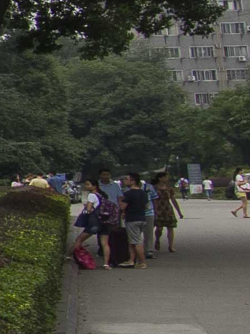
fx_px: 1241
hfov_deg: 7.0
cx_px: -871
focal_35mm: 129
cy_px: 4
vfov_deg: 15.0
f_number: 10
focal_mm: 11
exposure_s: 1/200
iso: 250
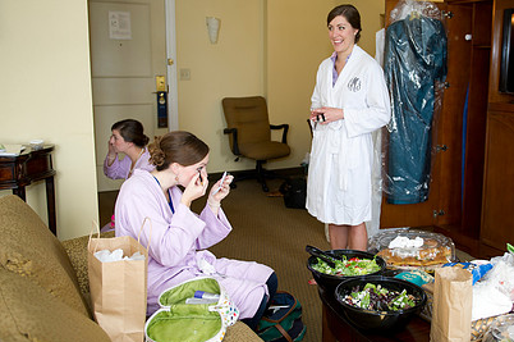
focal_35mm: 39
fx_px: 556
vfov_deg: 34.1
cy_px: 155
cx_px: 330
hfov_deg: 49.0
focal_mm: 27
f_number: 2.8
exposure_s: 1/160
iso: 500
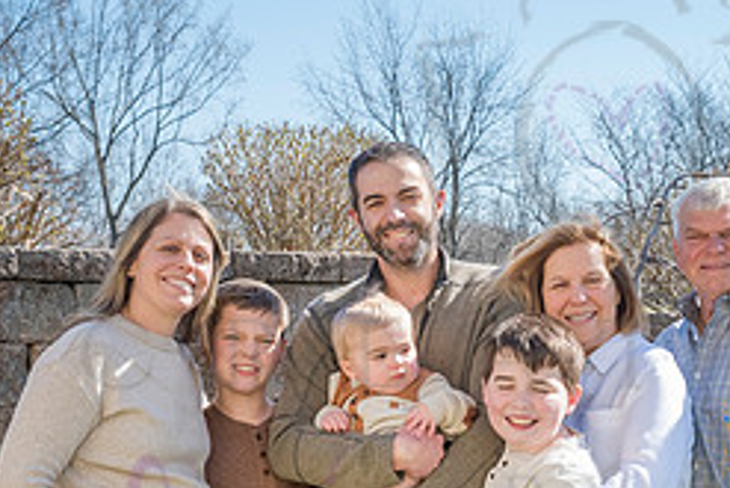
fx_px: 2029
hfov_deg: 20.1
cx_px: 612
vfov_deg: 13.6
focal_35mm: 100
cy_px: 411
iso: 400
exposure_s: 1/640
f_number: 7.1
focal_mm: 37
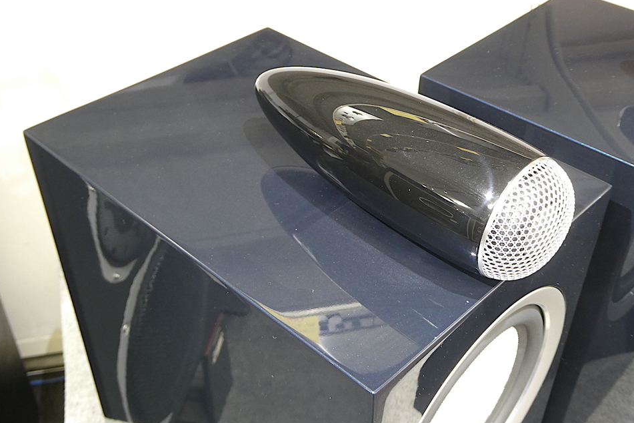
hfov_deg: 46.4
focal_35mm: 42
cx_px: 315
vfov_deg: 31.9
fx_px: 740
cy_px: 228
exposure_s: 1/2.5
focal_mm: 7.2
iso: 200
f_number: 3.8
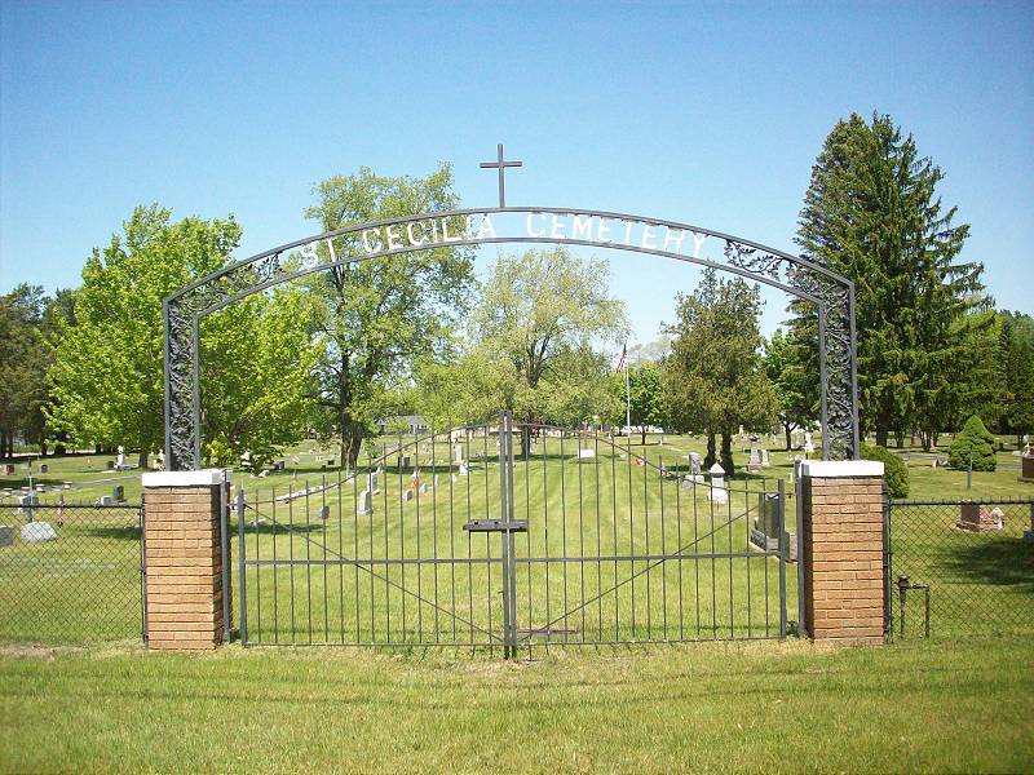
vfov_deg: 38.7
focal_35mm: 37
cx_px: 517
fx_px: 1105
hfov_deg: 50.1
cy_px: 388
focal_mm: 6.2
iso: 200
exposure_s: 1/498
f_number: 5.6
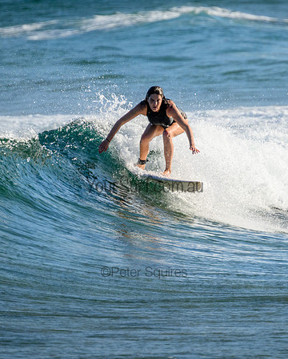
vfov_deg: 1.7
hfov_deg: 1.4
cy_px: 180
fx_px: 11999
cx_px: 214
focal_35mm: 1126
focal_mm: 800
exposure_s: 1/2000
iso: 1000
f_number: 11
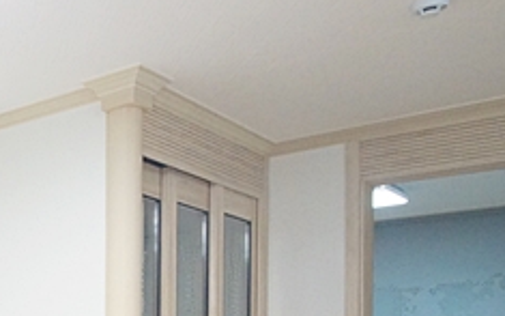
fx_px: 716
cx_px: -153
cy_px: 348
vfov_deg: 23.4
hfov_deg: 30.5
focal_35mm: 52
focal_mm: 10
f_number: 7.1
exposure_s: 1/80
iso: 1600
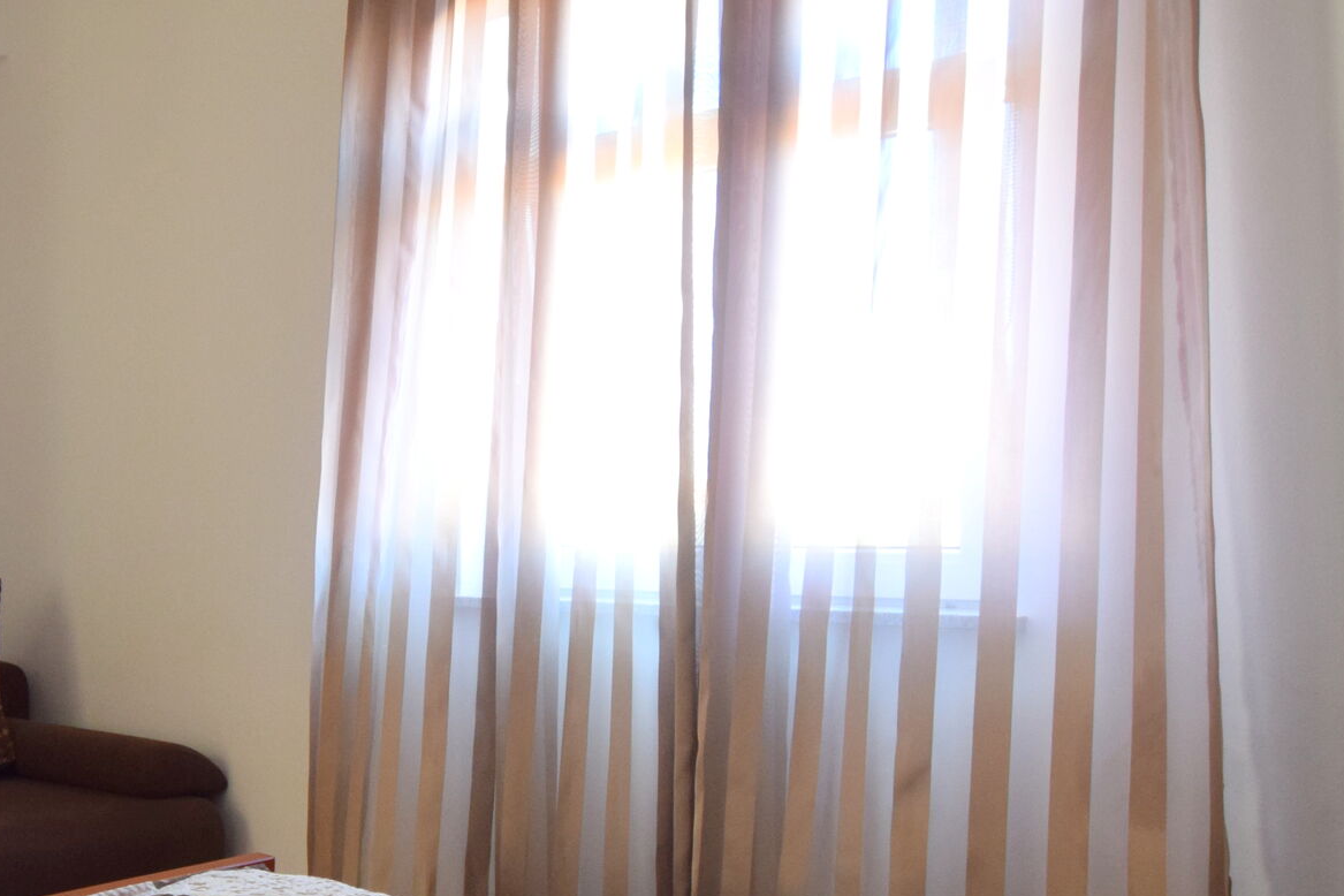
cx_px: 329
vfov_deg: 36.7
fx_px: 1344
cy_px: 550
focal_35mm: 36
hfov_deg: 50.8
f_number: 4
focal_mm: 10
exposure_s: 1/60
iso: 800
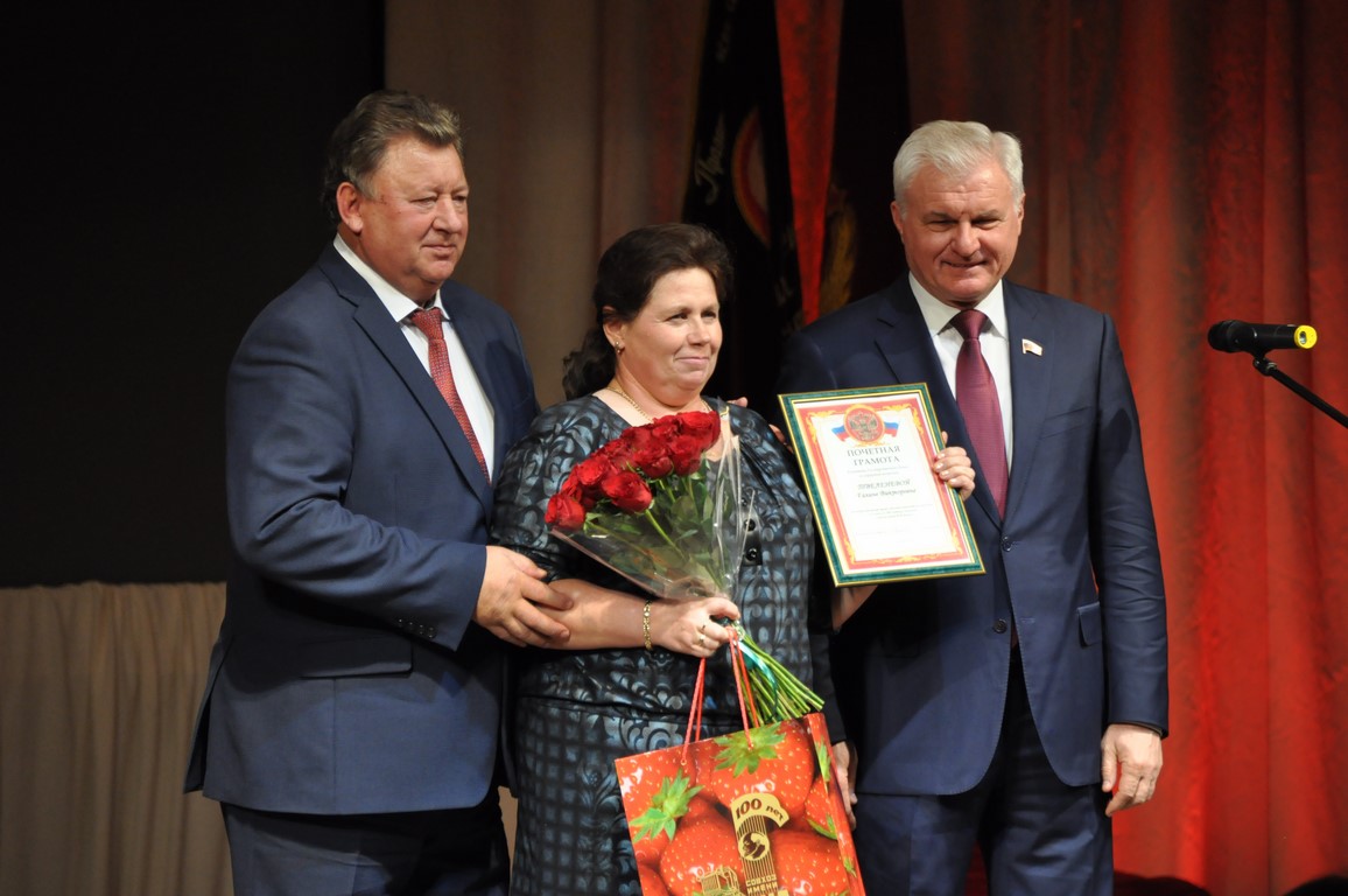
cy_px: 448
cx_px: 674
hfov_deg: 7.4
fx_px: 10379
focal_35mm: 278
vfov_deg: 4.9
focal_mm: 185
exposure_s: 1/250
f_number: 6
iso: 1000
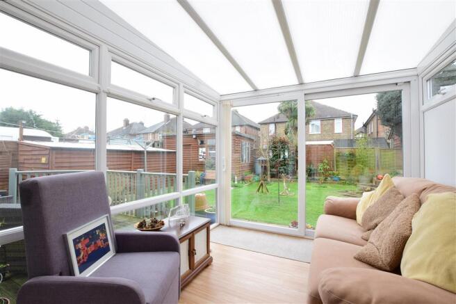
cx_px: 228
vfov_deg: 77.3
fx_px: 190
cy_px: 152
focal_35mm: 15
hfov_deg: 100.4
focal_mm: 10
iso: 400
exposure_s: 1/13
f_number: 14
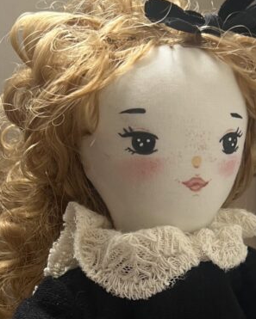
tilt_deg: -17.8
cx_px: 164
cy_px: 271
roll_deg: +1.6
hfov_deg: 21.8
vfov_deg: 26.4
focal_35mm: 70
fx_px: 663
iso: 160
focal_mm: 5.7
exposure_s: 1/60
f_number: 1.5
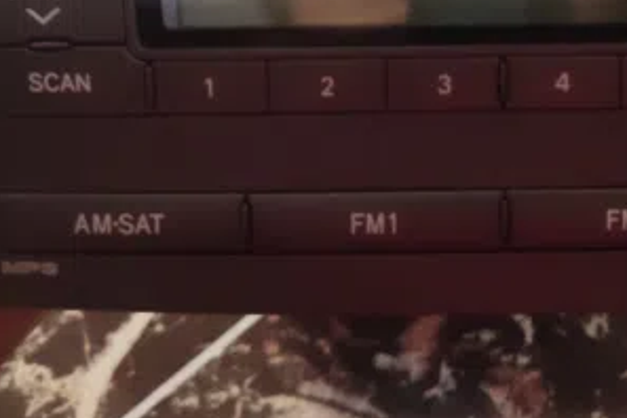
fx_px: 975
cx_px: 456
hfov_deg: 35.0
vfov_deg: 23.2
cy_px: 0
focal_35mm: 56
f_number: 1.89
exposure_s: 1/17
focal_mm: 5.95
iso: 3315
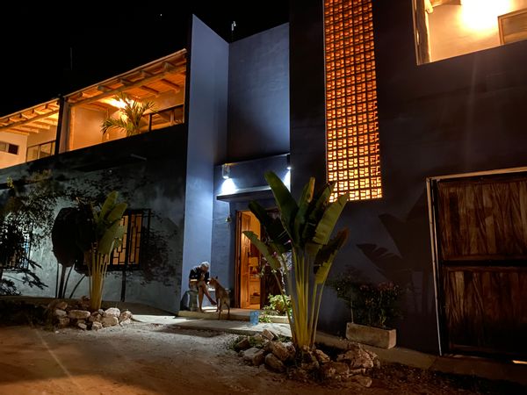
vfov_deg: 53.1
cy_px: 198
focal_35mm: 26
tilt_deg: +10.1
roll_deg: -0.7
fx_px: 396
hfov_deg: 67.3
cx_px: 264
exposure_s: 1/2
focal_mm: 4.25
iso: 800
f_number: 1.8
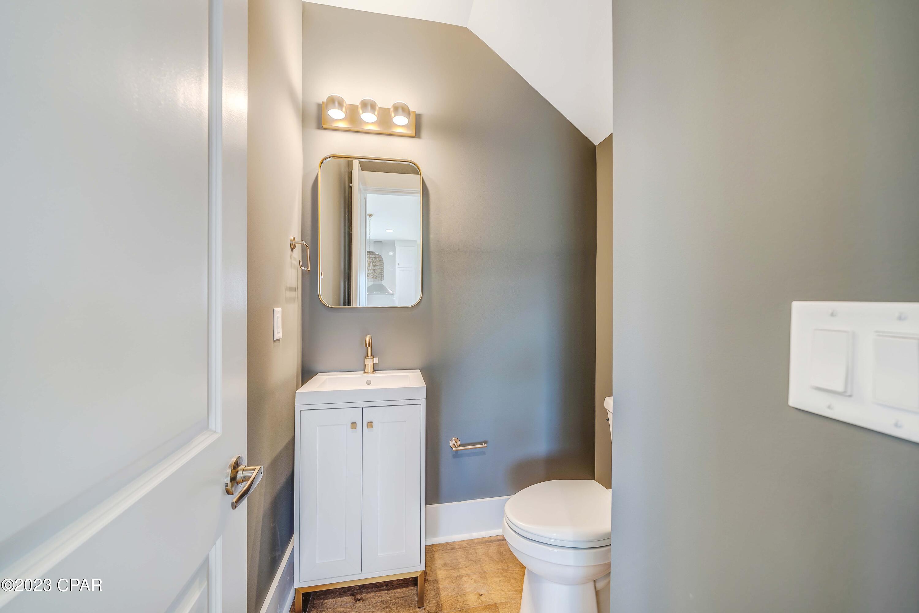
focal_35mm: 12
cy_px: 306
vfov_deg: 90.0
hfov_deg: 112.6
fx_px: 306
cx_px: 460
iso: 100
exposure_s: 1/4
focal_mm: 12
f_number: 5
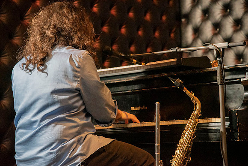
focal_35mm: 105
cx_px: 124
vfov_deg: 13.0
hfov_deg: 19.5
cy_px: 83
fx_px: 723
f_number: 4
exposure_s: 1/200
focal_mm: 105
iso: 6400
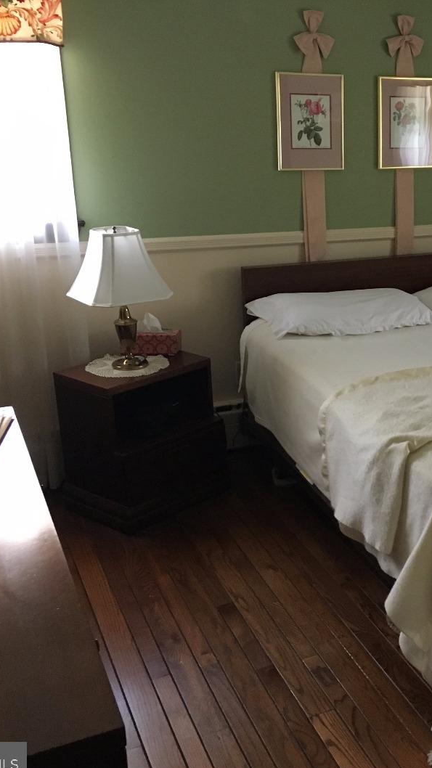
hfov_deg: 26.4
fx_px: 876
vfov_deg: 47.4
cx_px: 423
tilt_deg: -17.4
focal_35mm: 43
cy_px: 391
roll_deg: -1.0
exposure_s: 1/30
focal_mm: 4.15
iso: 200
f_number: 2.2
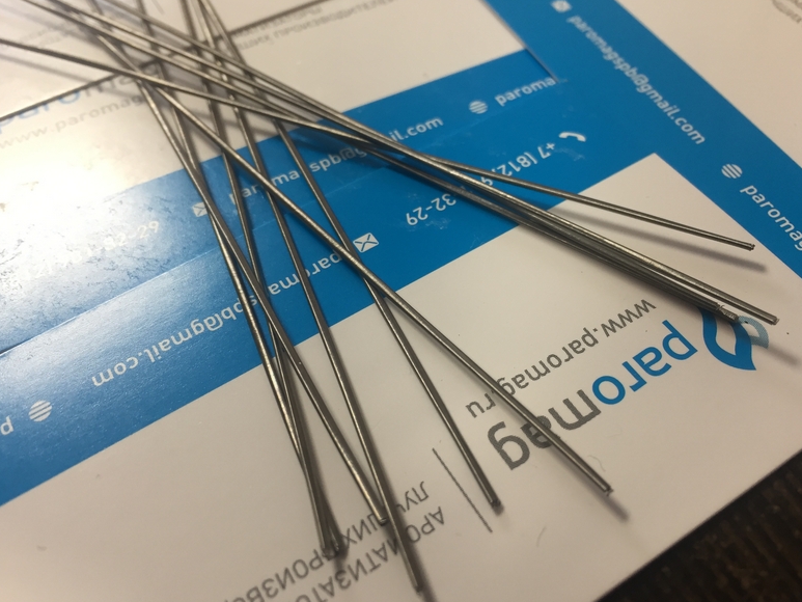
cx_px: 410
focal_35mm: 30
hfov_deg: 60.0
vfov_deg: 46.8
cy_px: 298
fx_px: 695
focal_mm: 4.15
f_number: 2.2
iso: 80
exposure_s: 1/33
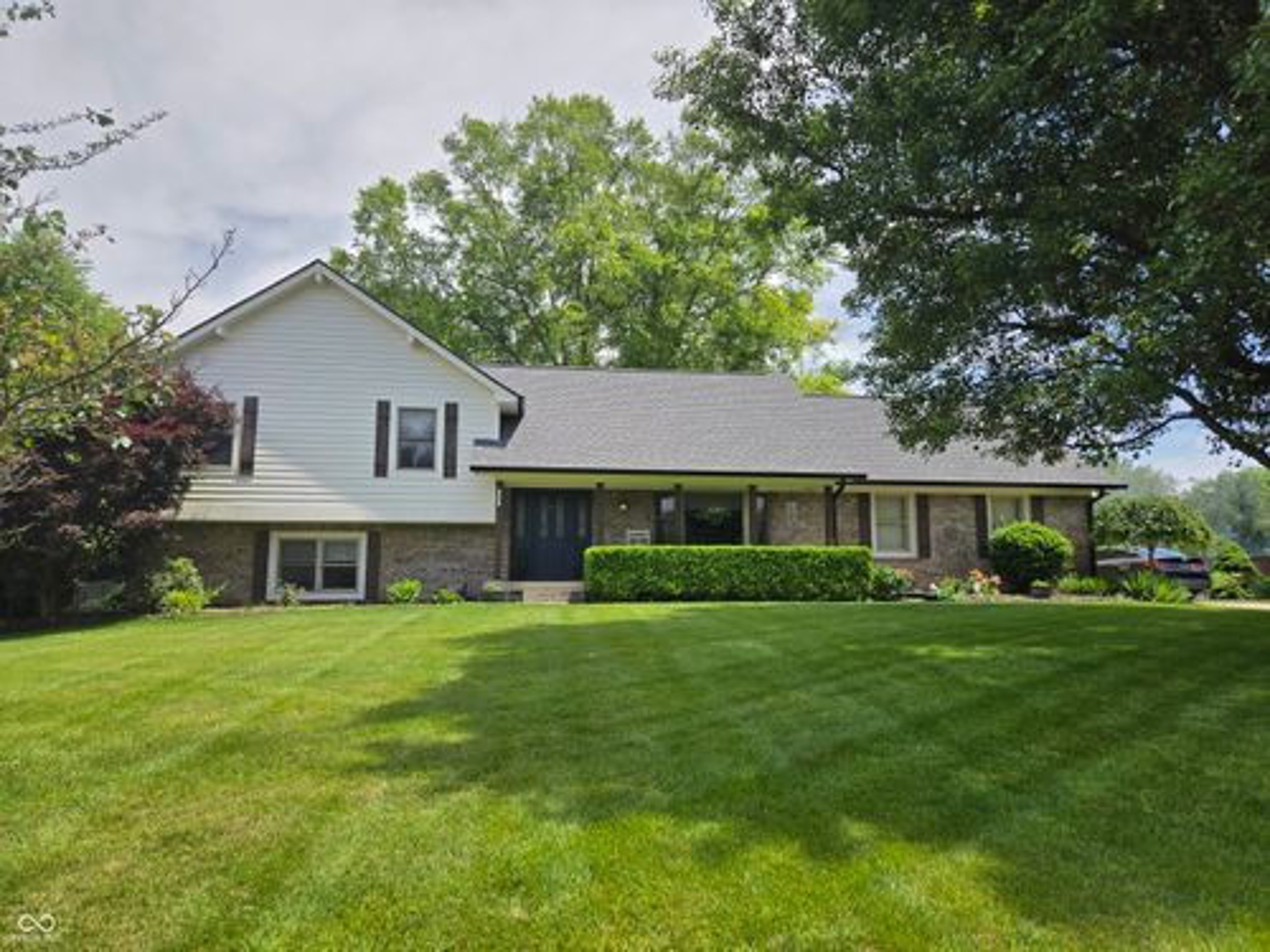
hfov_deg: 73.9
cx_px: 635
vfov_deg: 58.9
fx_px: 844
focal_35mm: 23
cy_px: 476
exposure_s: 1/1718
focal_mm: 5.4
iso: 25
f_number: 1.8
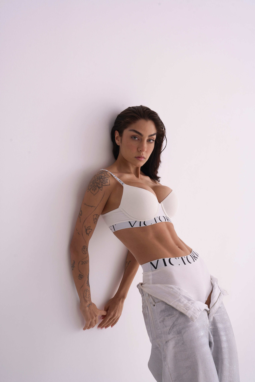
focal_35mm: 34
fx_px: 361
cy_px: 191
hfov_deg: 38.9
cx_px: 128
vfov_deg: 55.8
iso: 80
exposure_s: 1/160
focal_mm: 34
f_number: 11
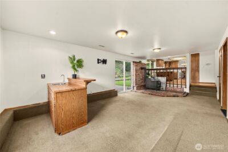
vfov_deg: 85.5
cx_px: 114
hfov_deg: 108.3
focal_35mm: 13
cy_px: 76
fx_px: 82
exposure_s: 1/6
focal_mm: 13
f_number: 7.1
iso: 1000
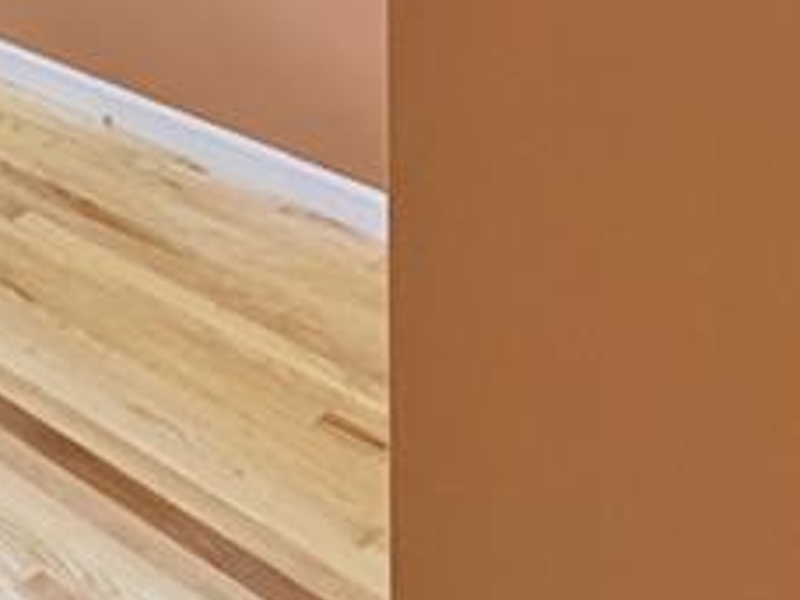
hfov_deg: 20.3
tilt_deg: +0.4
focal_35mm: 63
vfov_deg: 16.8
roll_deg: -0.6
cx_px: -688
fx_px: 1456
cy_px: -625
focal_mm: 2.22
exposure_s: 1/60
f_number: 2.2
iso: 500
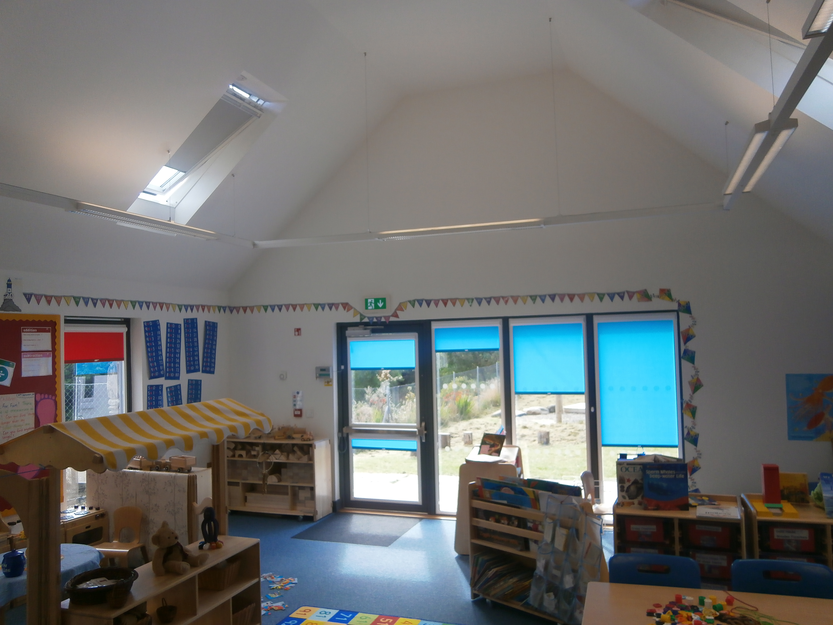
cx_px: 416
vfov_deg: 53.1
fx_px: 626
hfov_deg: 67.3
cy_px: 312
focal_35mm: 26
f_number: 2.8
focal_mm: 4.7
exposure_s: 1/125
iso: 80
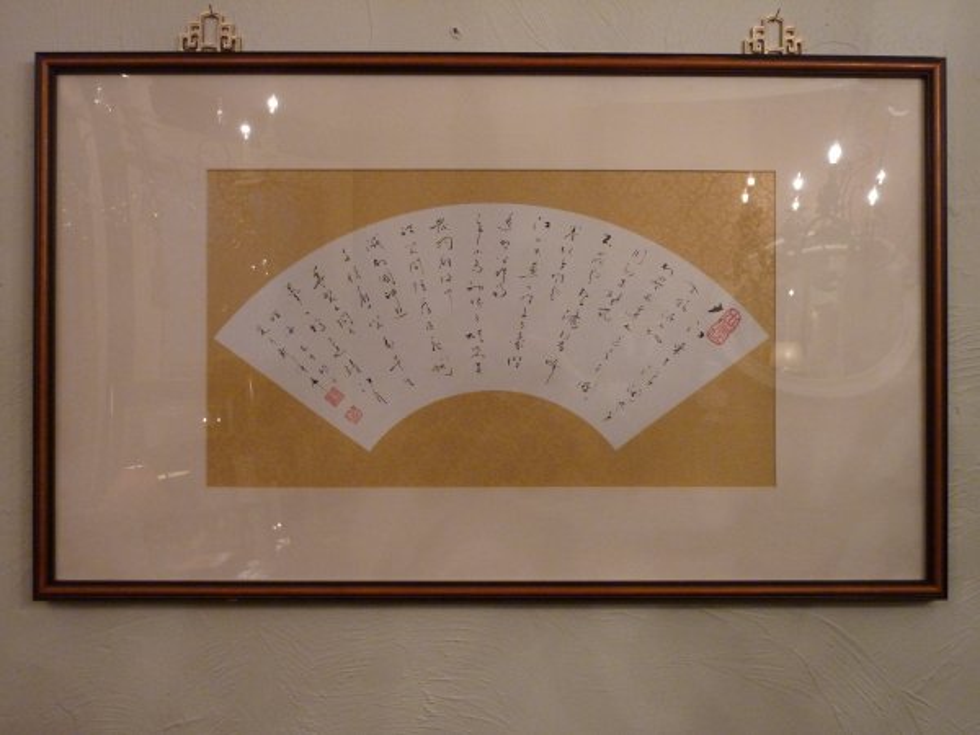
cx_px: 490
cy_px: 368
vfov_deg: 40.7
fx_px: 991
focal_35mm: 35
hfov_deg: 52.6
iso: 400
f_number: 3.5
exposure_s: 1/20
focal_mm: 5.7
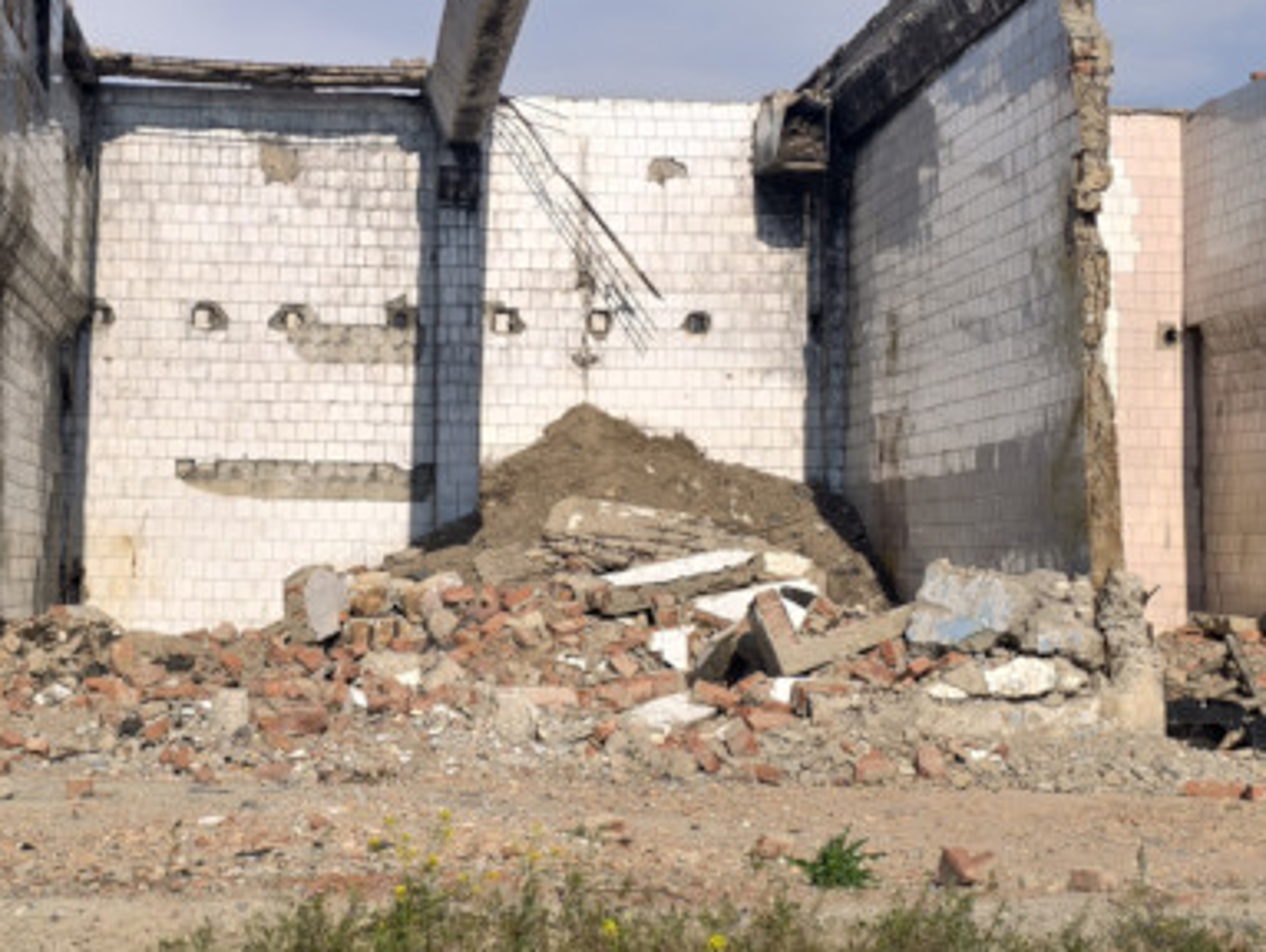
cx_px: 433
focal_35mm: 60
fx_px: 2196
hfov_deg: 31.9
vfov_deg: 24.3
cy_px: 317
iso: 72
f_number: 1.57
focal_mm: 6.54
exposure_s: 1/3937
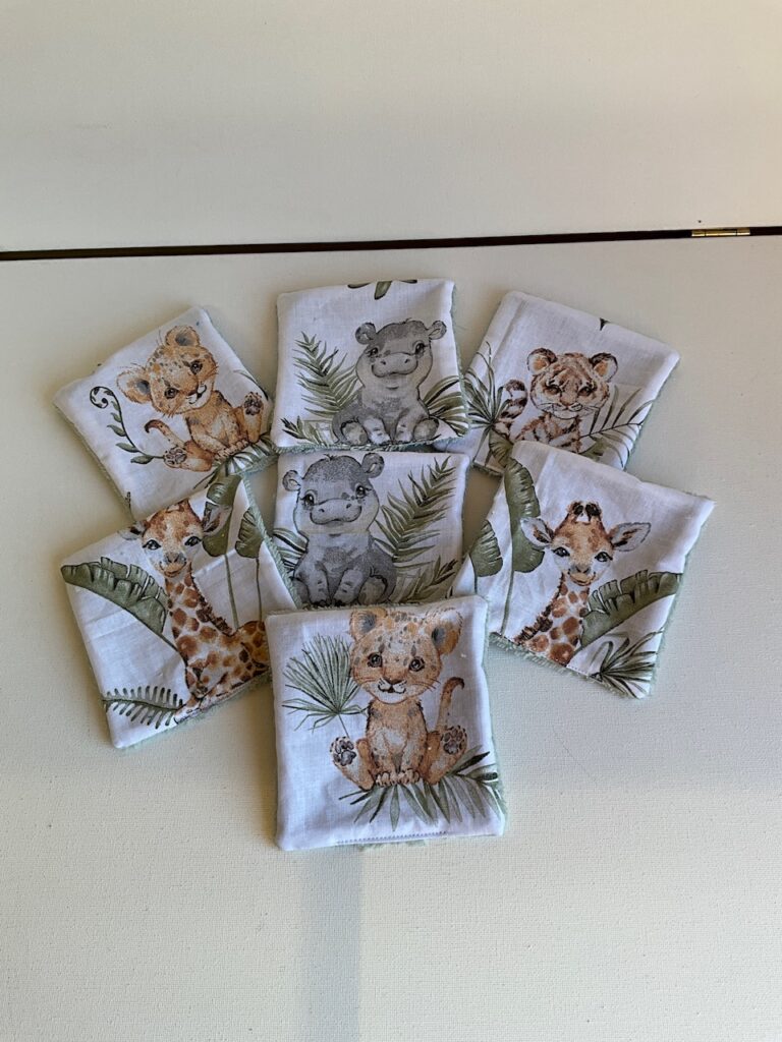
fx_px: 874
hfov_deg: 48.2
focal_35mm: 29
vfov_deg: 61.7
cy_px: 521
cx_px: 391
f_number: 1.8
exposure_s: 1/153
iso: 20
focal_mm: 3
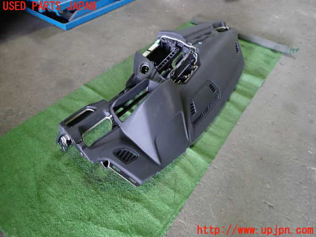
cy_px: 118
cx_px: 158
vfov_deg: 54.9
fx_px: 228
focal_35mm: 25
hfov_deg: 69.4
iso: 400
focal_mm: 4.5
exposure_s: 1/30
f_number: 2
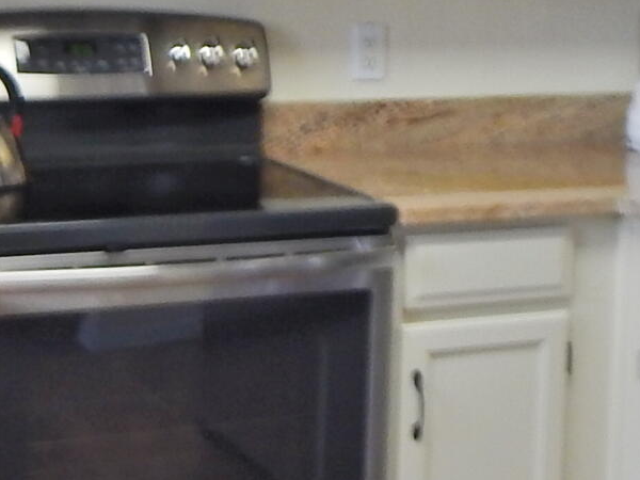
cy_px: 130
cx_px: 420
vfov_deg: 13.4
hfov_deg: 17.8
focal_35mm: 110
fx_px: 2034
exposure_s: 1/30
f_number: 3
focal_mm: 4
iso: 140
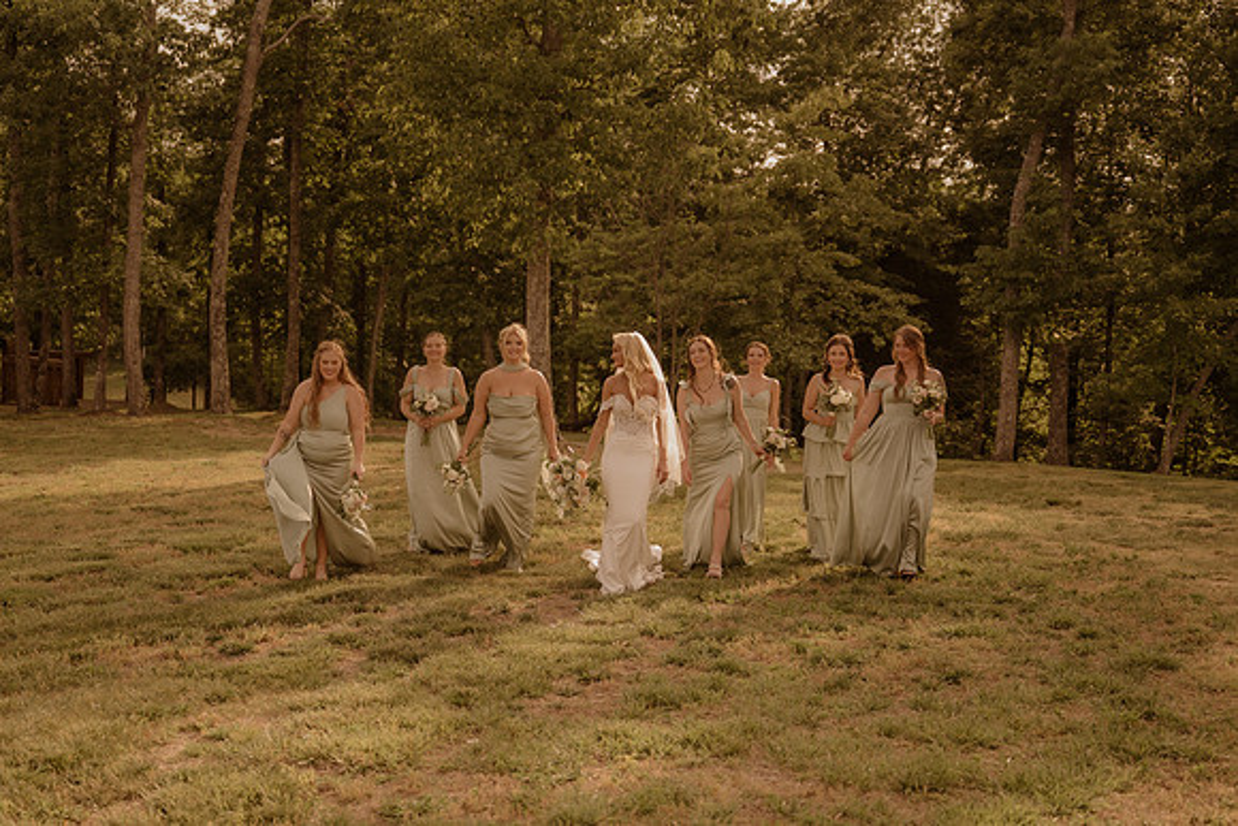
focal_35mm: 49
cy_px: 456
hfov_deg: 40.3
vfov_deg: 27.5
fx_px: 1685
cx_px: 565
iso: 500
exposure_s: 1/2500
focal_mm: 43
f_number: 2.8
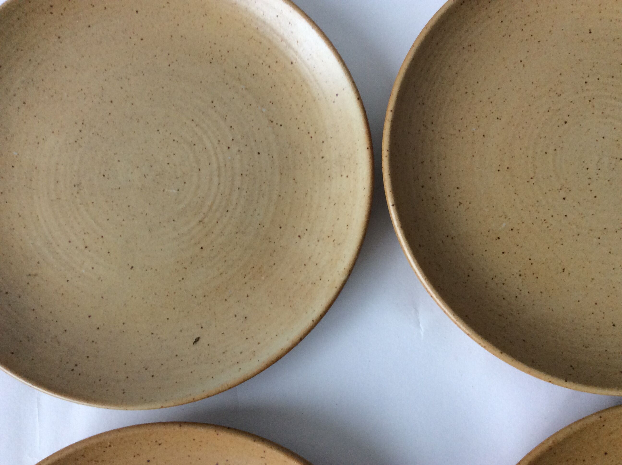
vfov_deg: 44.1
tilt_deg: -82.6
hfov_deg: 56.9
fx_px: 574
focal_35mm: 32
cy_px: 232
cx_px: 311
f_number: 2.4
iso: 64
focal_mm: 3.3
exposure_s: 1/24
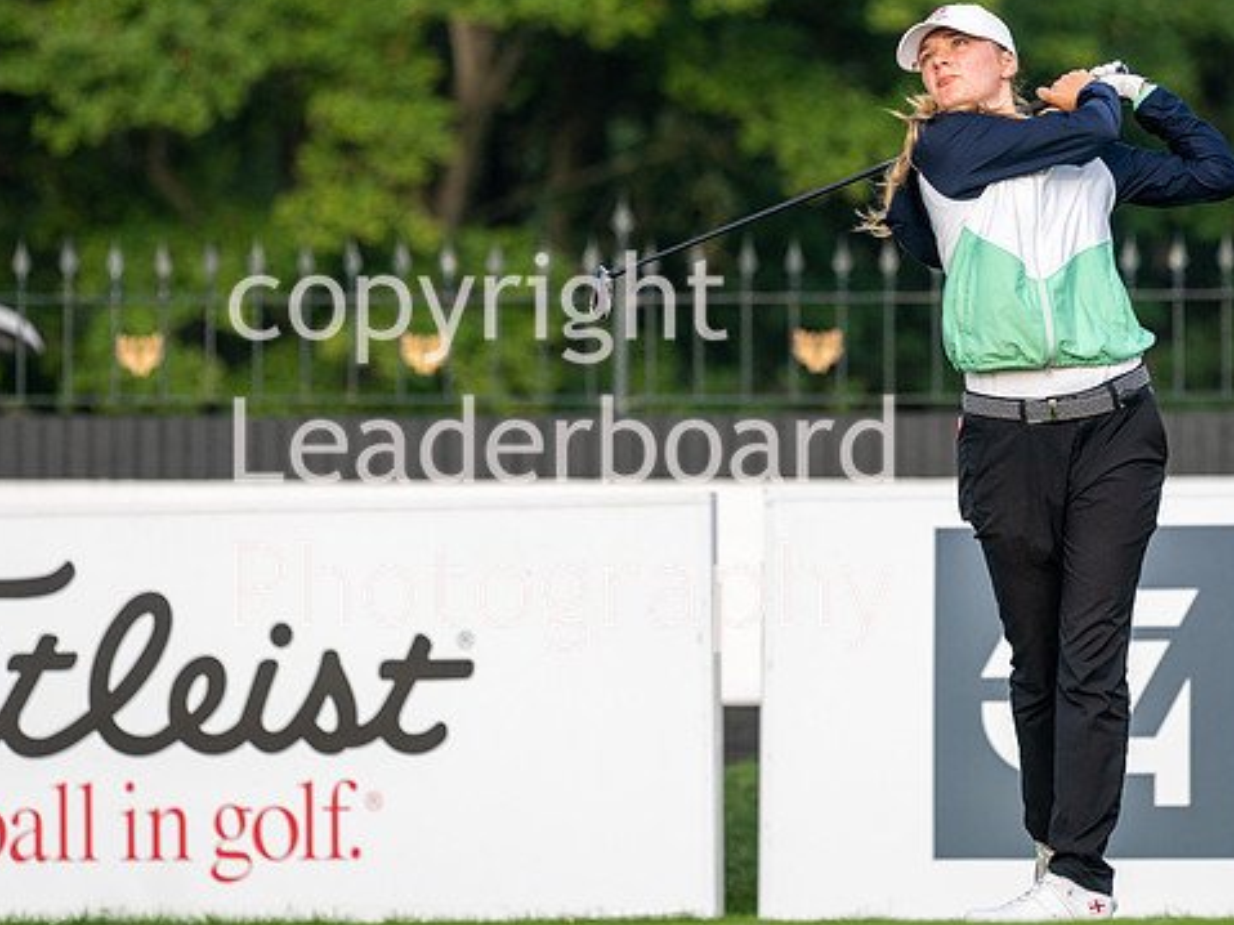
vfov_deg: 3.6
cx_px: 701
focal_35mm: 412
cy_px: 391
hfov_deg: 4.8
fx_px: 14683
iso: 400
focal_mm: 300
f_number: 5.6
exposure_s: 1/1250
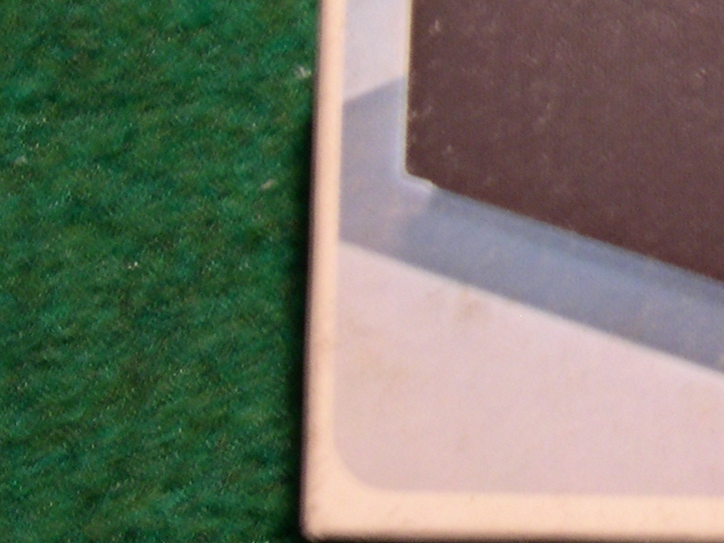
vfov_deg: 12.0
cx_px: 892
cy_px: 197
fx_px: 2573
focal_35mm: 123
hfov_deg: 15.4
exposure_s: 1/5.3
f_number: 2.9
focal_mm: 9
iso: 100
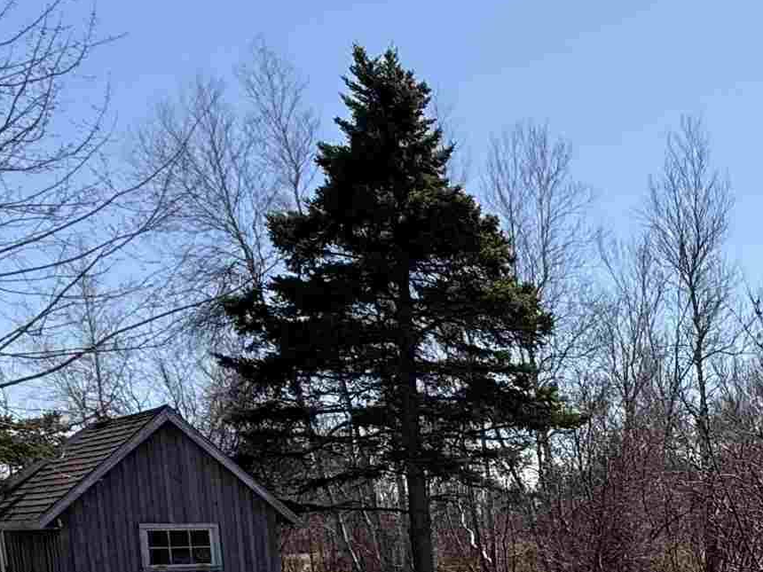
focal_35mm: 50
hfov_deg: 30.3
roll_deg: +1.6
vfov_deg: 26.4
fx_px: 1102
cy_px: 656
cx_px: 991
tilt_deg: -7.5
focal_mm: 2.22
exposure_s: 1/1795
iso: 50
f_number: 2.2
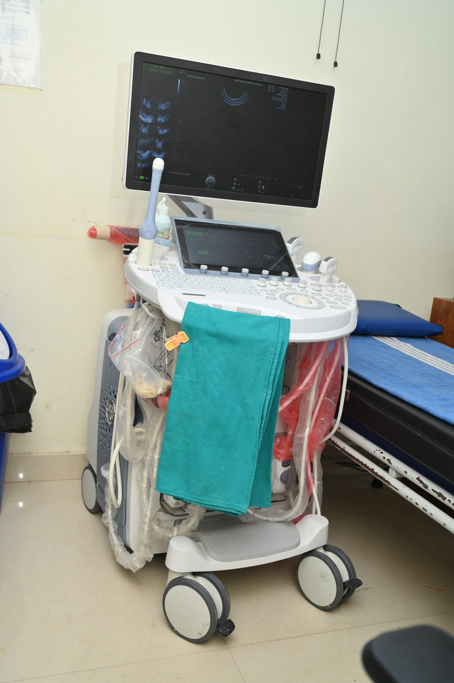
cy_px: 342
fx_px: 616
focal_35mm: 32
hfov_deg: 40.5
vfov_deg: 58.0
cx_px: 227
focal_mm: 32.5
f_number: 5
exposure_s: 1/160
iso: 400
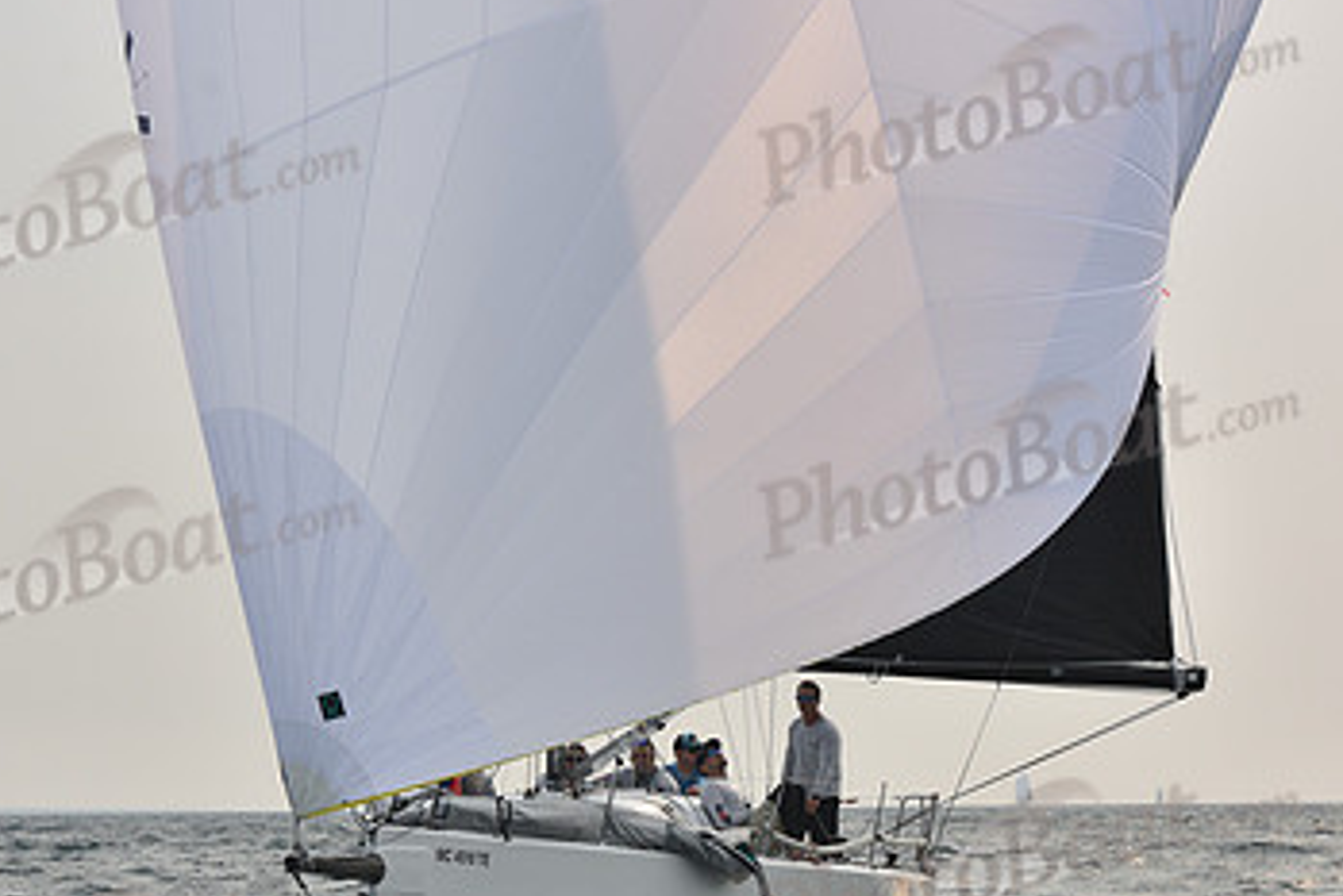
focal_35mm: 143
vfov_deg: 9.6
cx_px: 562
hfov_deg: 14.3
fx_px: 5337
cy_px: 713
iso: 250
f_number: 7.1
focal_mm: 86
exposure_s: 1/1000
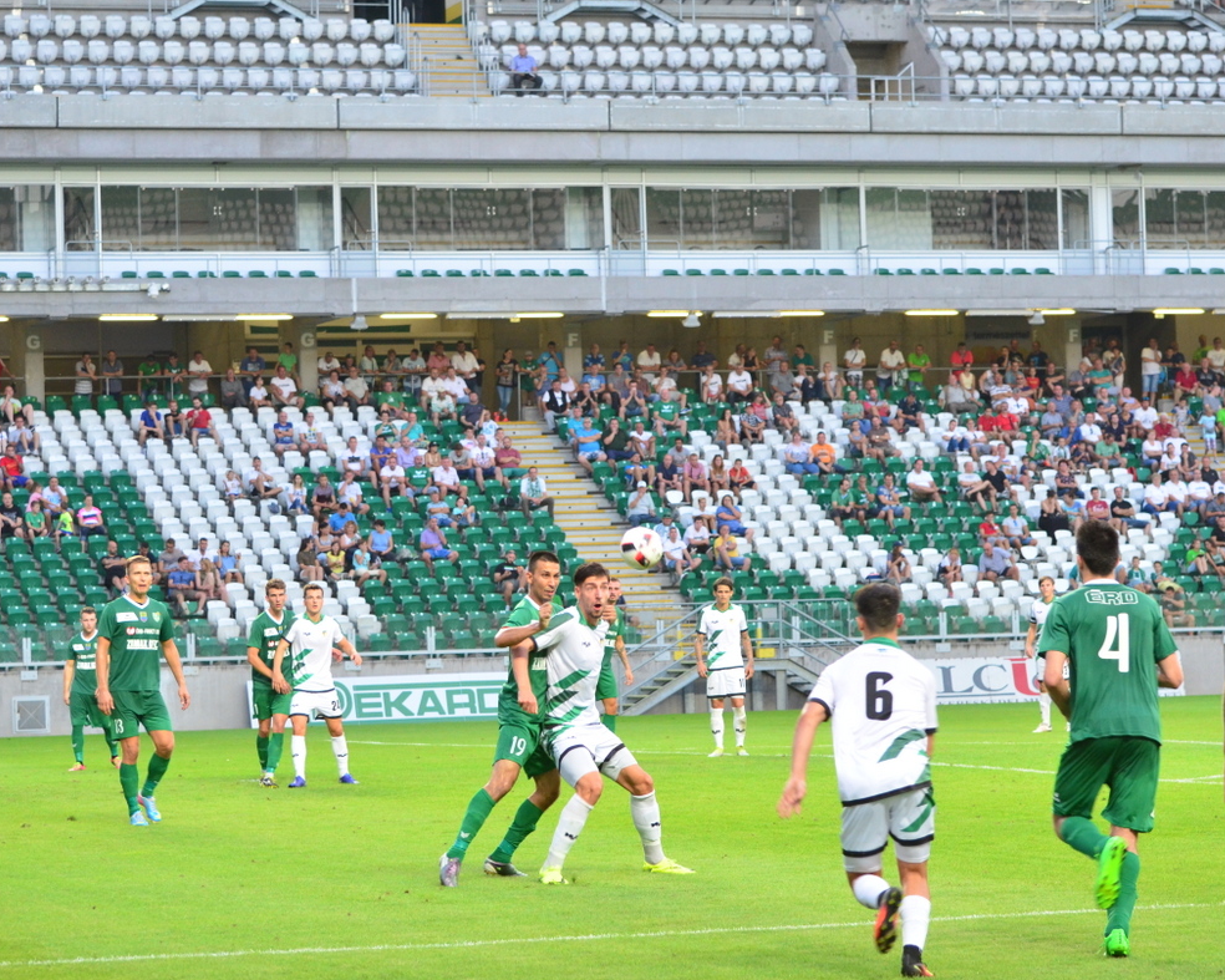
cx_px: 646
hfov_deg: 16.0
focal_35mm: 120
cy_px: 490
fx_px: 4350
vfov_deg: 12.9
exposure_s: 1/200
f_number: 4.5
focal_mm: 70
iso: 1250
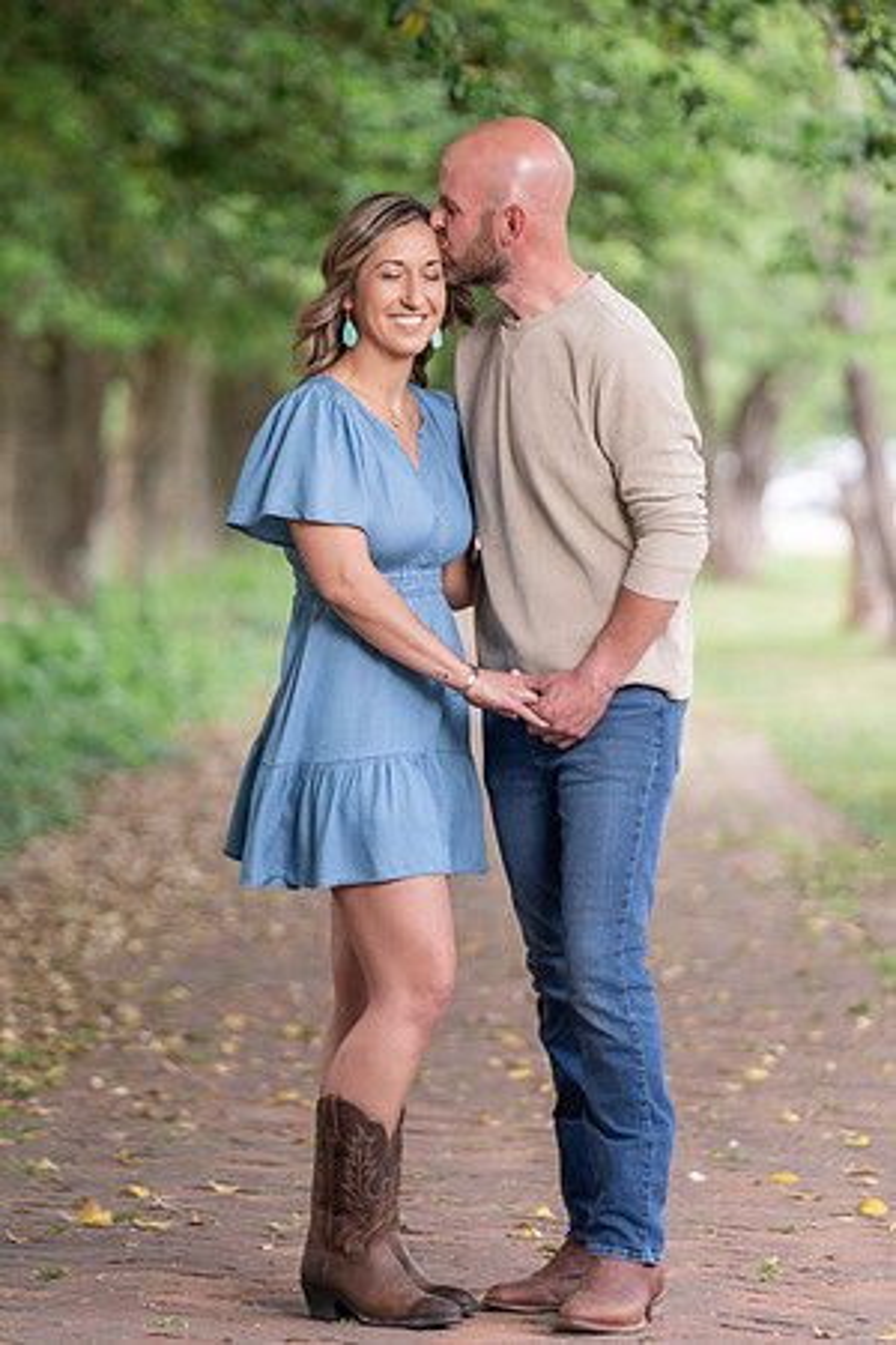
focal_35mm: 200
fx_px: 7466
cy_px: 672
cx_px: 448
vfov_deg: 10.3
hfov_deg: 6.9
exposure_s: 1/200
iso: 800
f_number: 4
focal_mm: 200
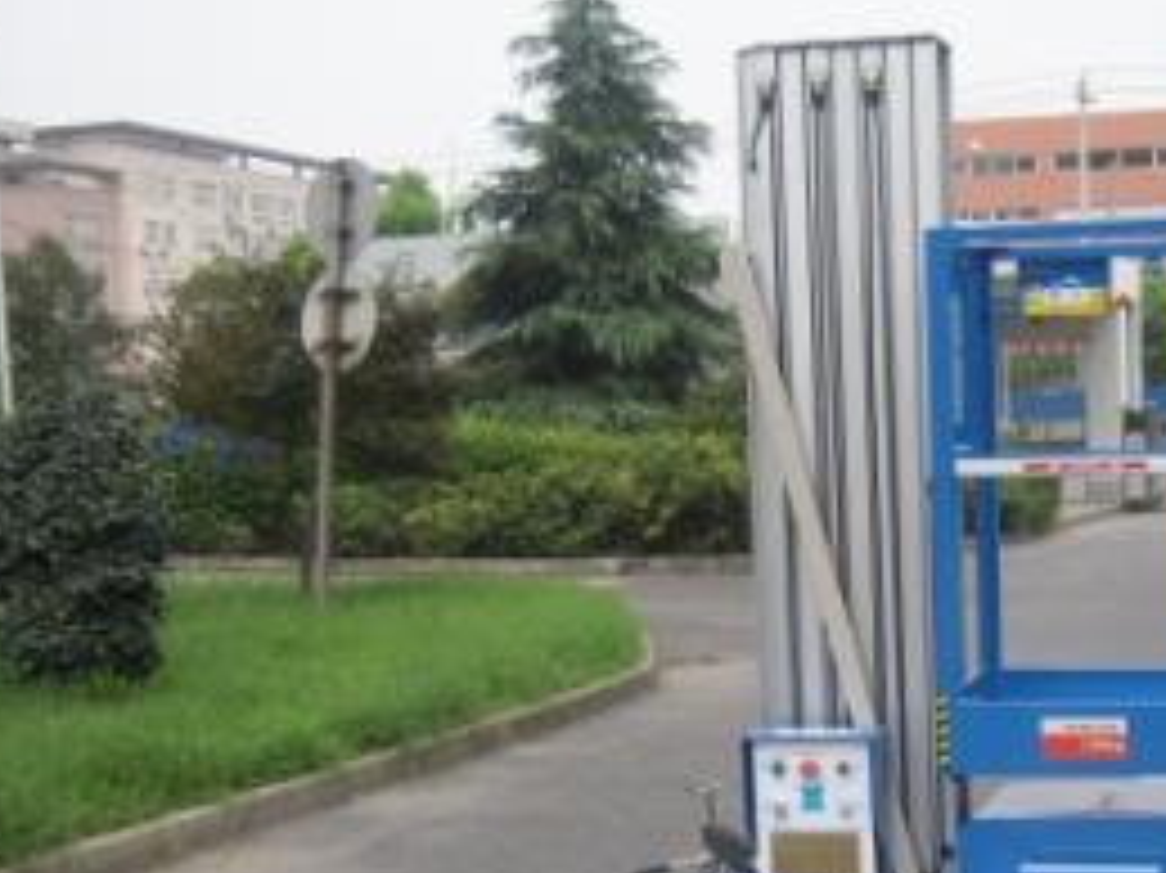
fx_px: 2155
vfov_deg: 22.5
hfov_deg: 29.6
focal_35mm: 64
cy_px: 724
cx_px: 936
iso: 100
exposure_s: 1/640
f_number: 3
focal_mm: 6.5
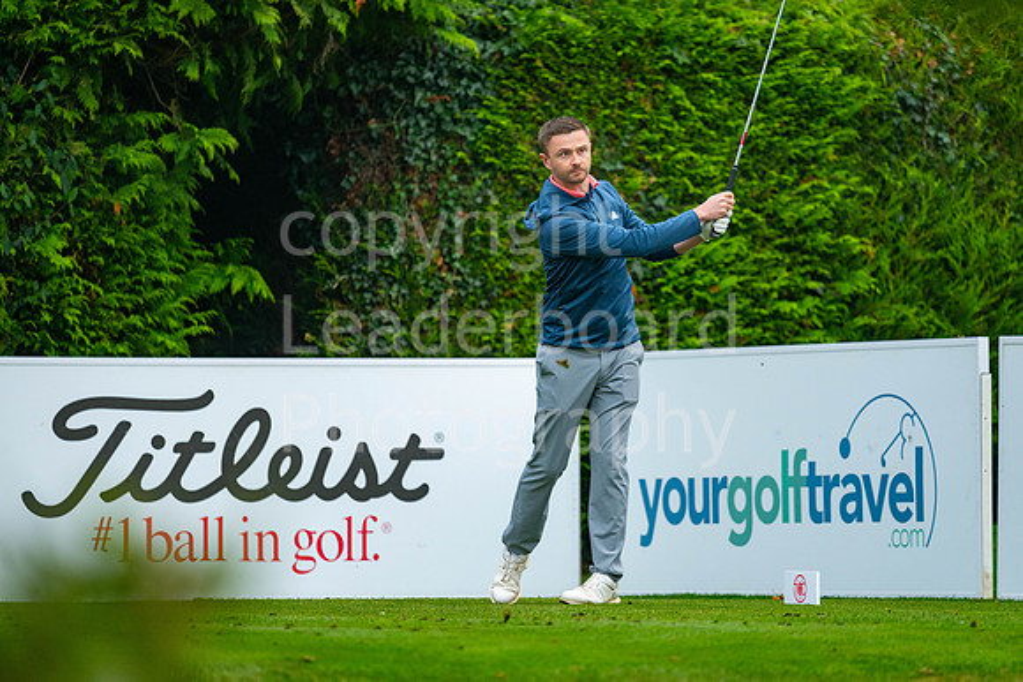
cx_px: 512
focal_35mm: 300
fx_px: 8527
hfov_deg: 6.9
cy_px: 341
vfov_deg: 4.6
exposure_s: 1/640
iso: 1000
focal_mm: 300
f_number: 4
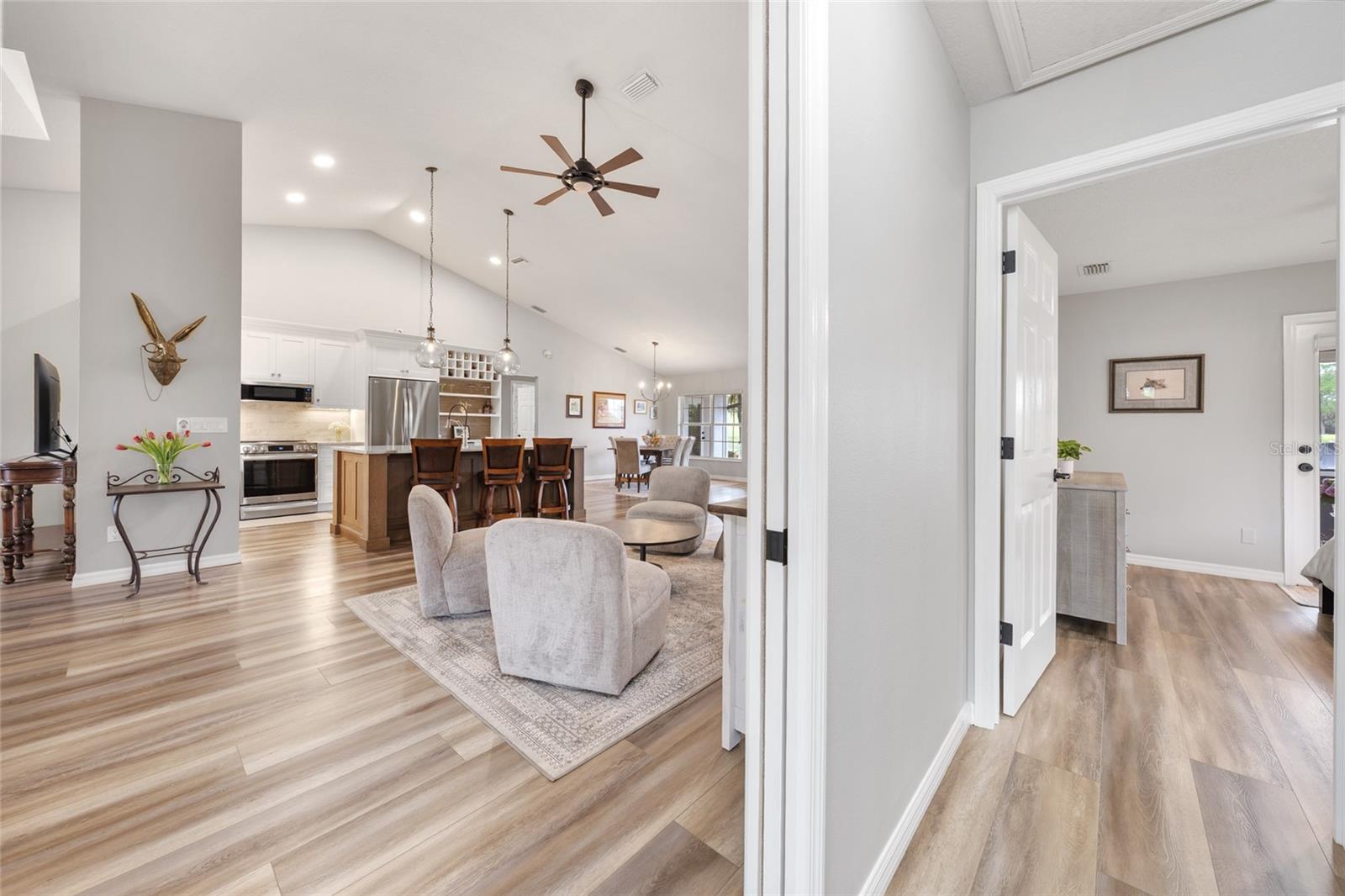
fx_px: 486
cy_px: 448
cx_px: 672
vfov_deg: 85.4
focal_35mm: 13
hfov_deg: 108.3
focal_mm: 13
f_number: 7.1
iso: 100
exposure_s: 1/1.67
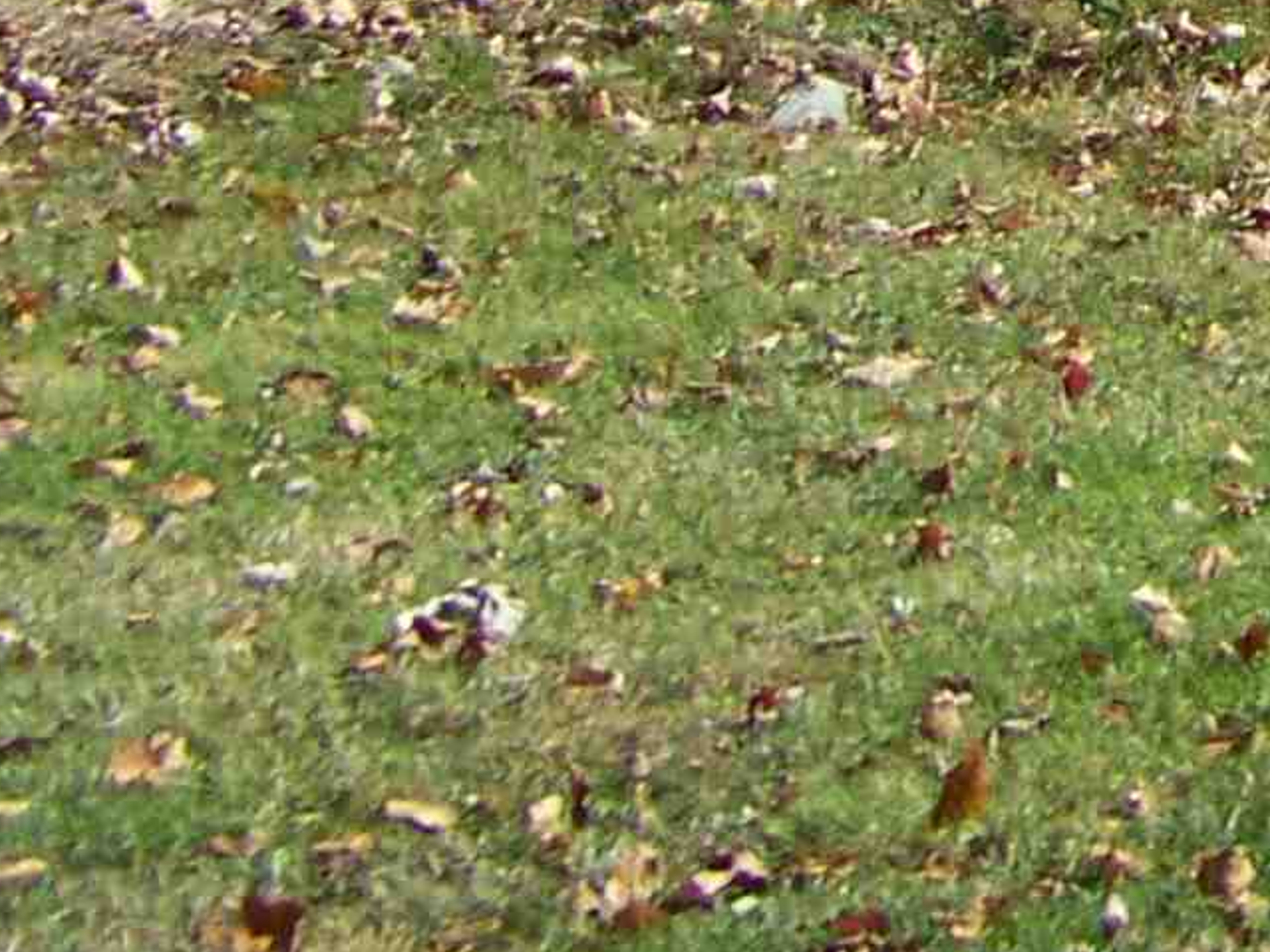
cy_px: -1234
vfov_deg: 8.0
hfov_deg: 10.4
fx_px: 6346
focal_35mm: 173
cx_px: 2671
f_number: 2.8
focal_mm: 5.85
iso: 69
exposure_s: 1/800
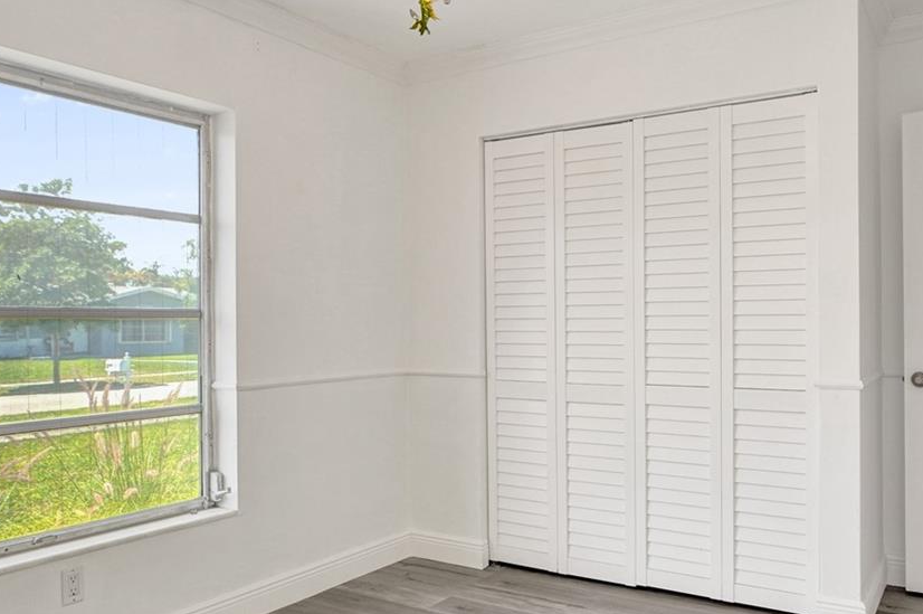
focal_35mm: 31
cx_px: 502
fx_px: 794
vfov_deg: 42.2
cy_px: 325
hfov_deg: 60.2
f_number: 4
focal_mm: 16
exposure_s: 1/160
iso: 400
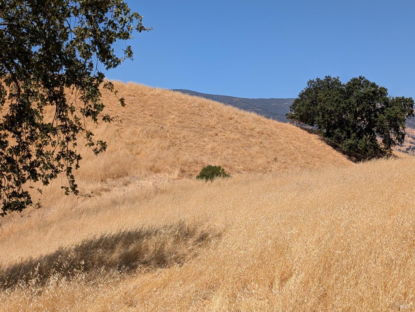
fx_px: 588
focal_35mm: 49
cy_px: 156
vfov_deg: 29.7
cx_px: 208
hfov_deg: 38.9
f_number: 1.68
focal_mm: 6.9
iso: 28
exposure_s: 1/1883
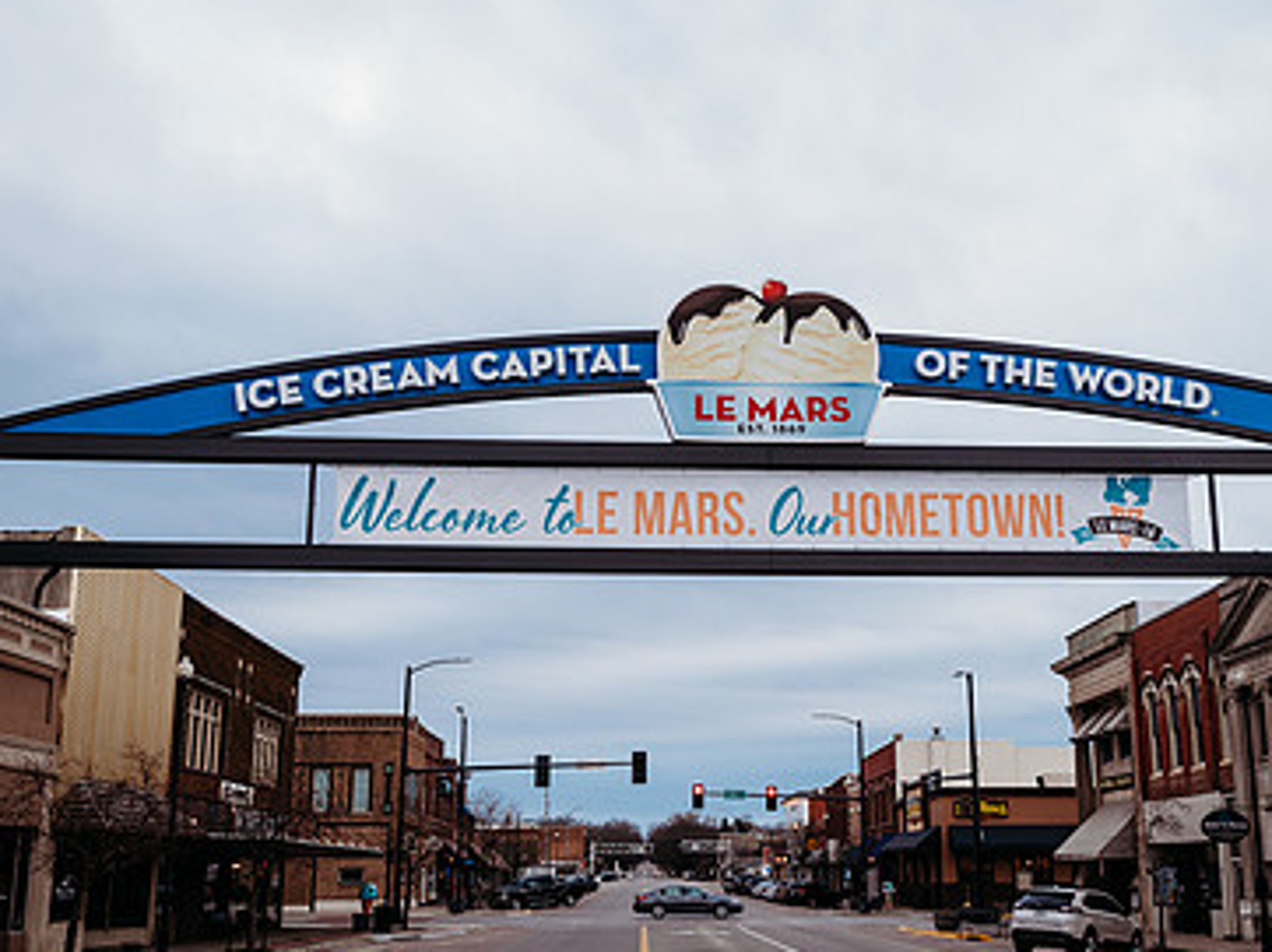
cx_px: 720
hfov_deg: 50.0
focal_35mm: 37
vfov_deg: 38.5
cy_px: 574
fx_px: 1359
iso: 100
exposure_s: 1/160
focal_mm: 24
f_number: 3.2
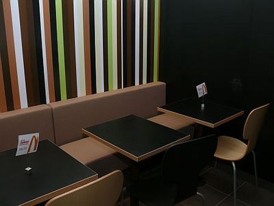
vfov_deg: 40.7
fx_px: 277
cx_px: 137
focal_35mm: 35
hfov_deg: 52.6
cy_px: 103
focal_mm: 7.4
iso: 100
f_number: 4
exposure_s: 1/30
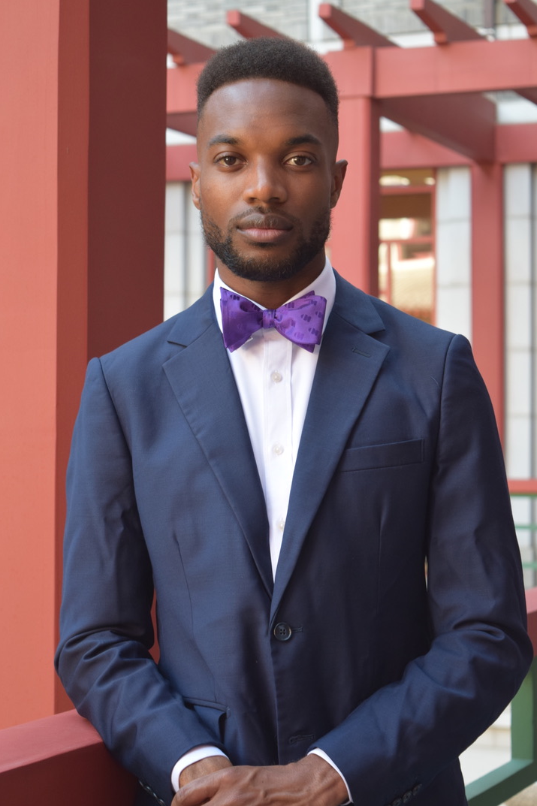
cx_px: 269
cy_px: 403
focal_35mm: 84
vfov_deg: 24.3
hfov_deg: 16.4
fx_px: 1869
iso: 400
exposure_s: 1/80
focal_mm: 55
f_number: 5.6
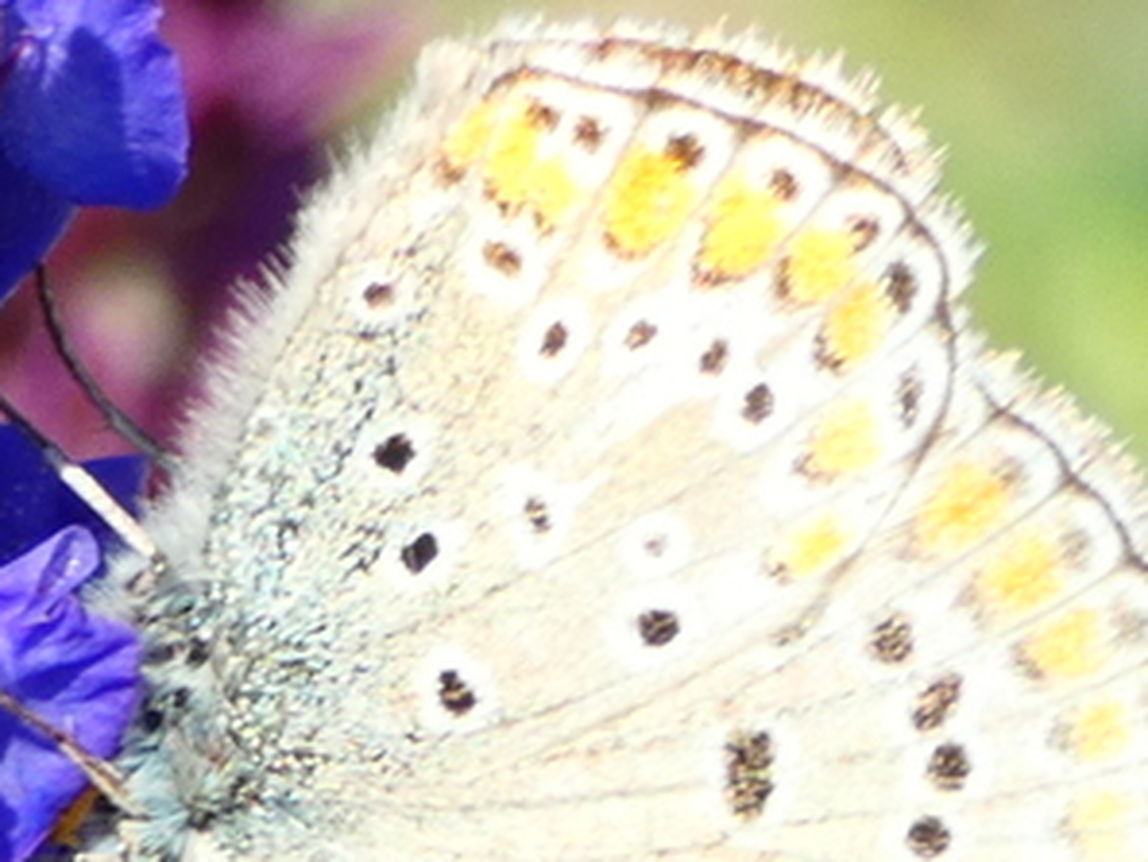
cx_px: 145
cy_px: 595
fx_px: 11148
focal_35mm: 336
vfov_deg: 4.4
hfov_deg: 5.9
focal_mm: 21
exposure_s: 1/125
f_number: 5.1
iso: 80
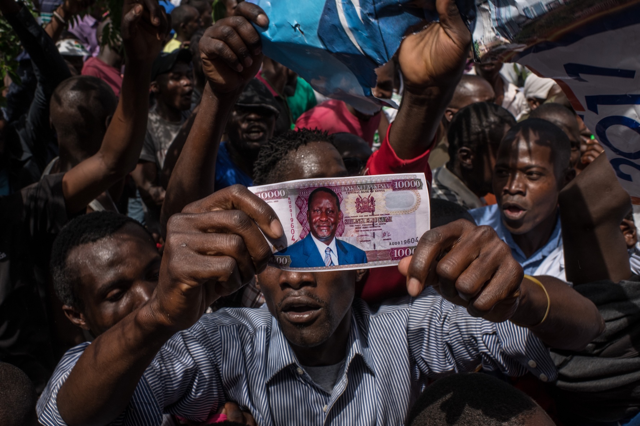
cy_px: 213
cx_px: 320
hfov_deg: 54.4
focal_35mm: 35
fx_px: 622
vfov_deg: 37.9
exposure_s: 1/320
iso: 250
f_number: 13
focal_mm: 35
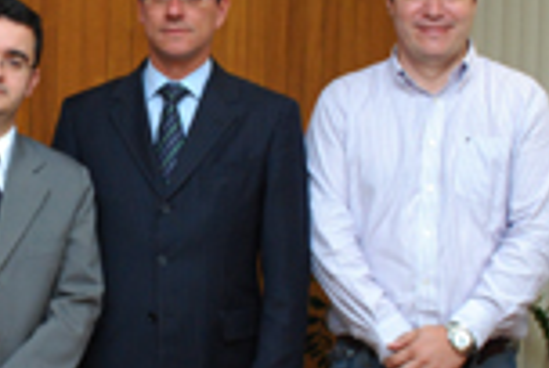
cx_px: 90
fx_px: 1329
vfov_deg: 15.8
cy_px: 233
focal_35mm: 87
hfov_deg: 22.9
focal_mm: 22
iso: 800
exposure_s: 1/60
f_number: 7.1
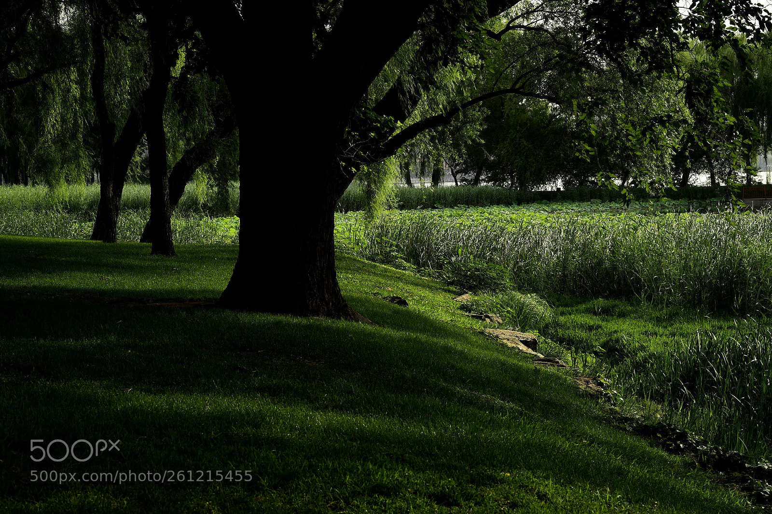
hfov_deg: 23.9
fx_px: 1822
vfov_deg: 16.1
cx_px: 386
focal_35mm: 85
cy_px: 257
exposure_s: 1/50
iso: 100
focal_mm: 85
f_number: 11
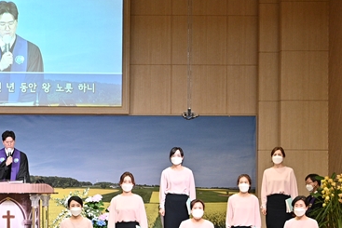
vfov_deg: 6.6
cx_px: 8
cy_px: 176
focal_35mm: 207
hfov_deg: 9.9
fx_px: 1967
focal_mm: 95
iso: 1600
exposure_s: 1/320
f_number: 3.5
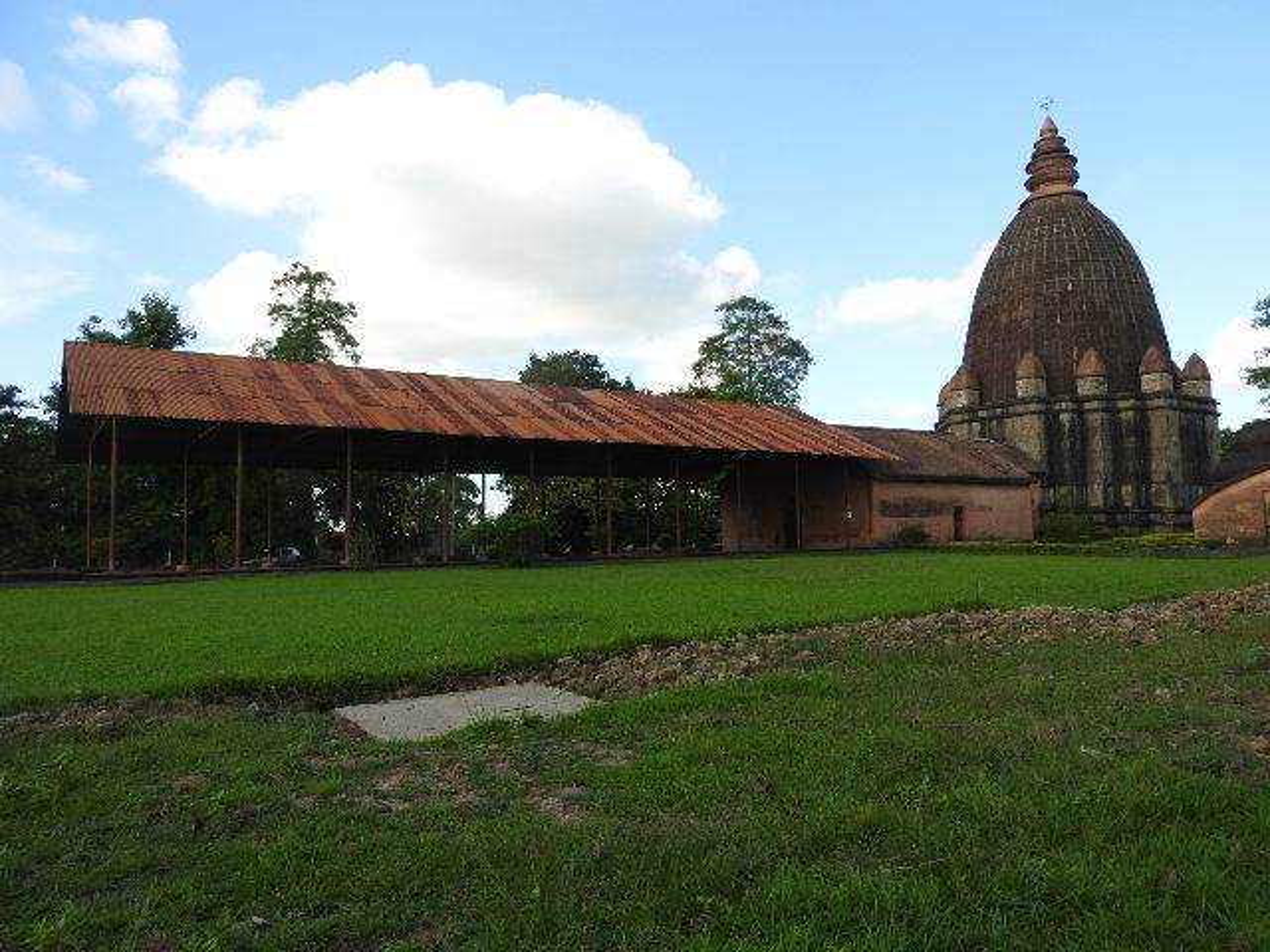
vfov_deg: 56.8
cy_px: 476
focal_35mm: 24
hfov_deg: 71.6
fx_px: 881
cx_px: 635
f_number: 3.3
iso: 100
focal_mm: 4.3
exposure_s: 1/500
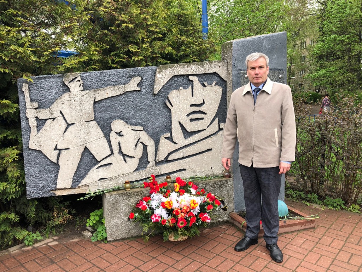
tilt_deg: -7.7
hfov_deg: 63.4
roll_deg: +1.3
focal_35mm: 28
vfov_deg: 49.7
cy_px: 136
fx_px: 293
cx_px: 181
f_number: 1.8
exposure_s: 1/187
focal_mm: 3.99
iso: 20
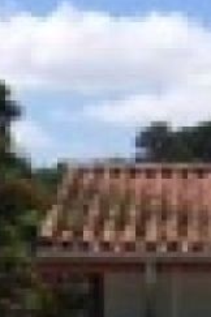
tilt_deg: -11.2
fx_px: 1398
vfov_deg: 11.9
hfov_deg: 8.6
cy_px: 570
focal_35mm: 159
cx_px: 240
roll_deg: -1.0
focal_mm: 4.15
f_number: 2.2
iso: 32
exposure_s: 1/2740
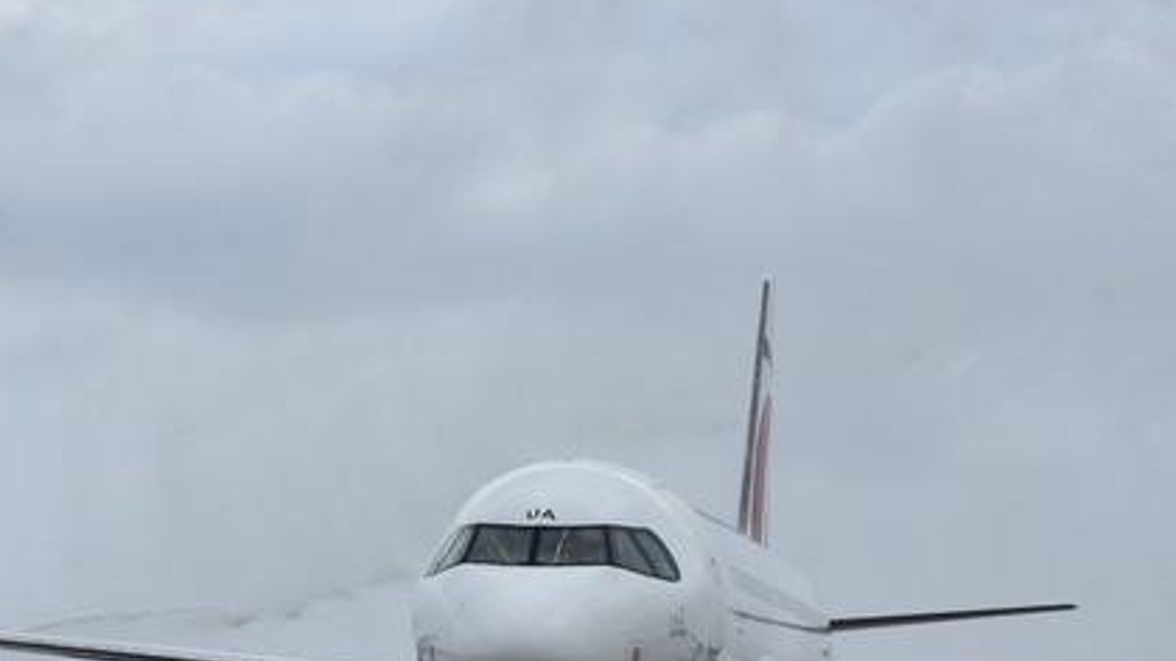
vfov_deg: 9.1
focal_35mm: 133
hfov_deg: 16.1
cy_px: 576
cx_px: 560
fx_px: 4146
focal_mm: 48
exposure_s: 1/500
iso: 200
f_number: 8
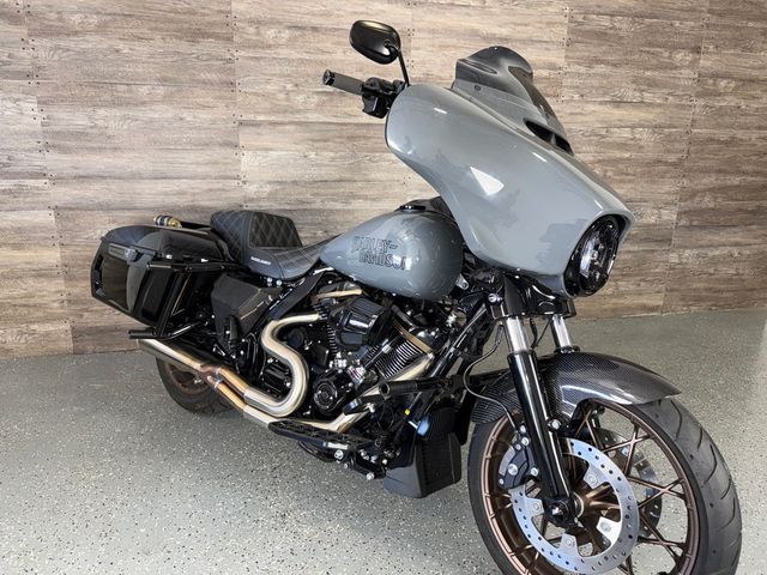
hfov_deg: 71.6
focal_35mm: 24
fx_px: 532
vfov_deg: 56.8
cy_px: 288
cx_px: 384
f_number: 1.78
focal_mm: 6.76
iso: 64
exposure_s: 1/24
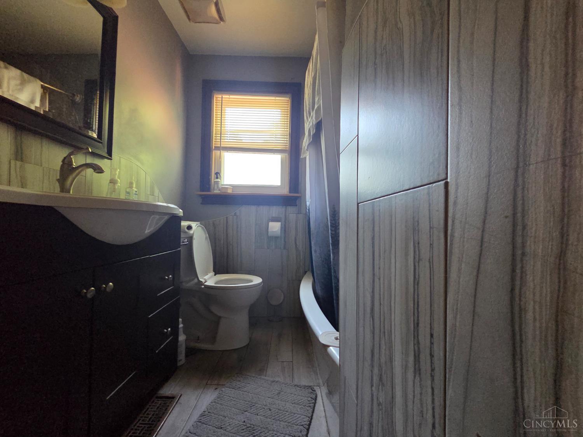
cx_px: 292
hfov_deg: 106.2
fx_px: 219
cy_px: 218
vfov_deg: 89.9
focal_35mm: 13
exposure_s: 1/60
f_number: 2.2
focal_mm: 2.2
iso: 1250
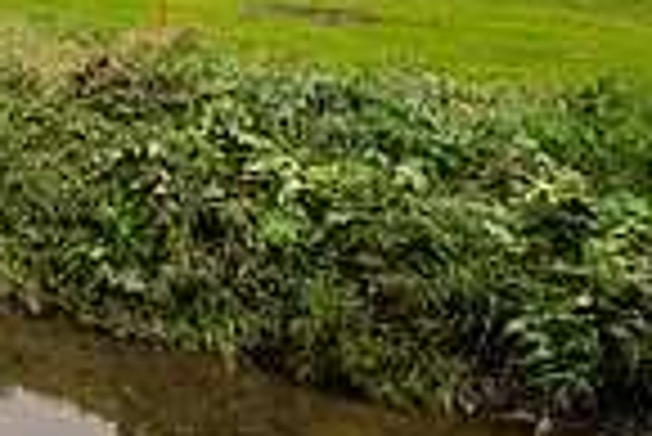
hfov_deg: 18.2
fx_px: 1813
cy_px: -430
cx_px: -313
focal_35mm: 100
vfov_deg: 12.2
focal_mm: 24
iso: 320
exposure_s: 1/125
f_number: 5.6
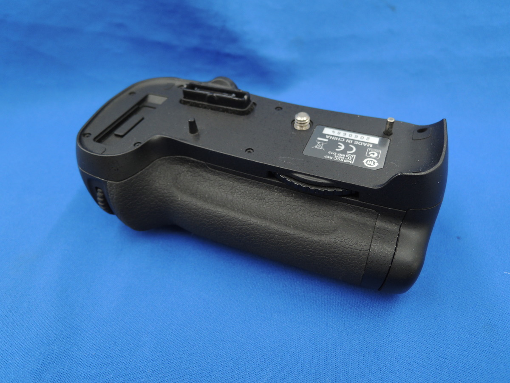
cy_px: 192
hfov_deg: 71.6
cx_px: 255
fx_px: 354
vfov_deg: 56.8
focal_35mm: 24
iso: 100
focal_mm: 4.3
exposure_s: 1/50
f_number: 1.8
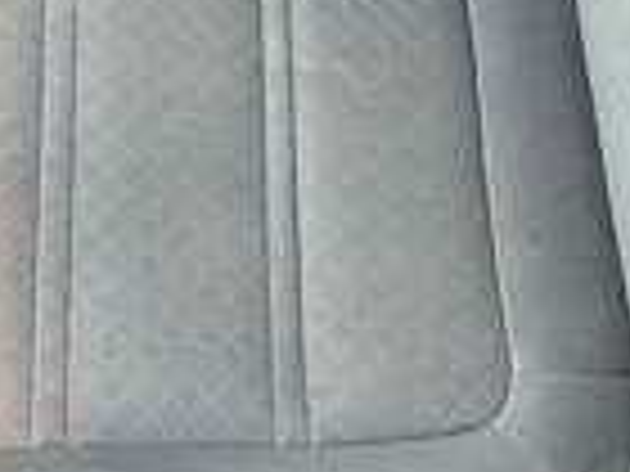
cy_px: 139
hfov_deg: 23.3
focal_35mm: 80
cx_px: -18
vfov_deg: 18.4
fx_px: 1456
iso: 40
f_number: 1.8
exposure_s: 1/122
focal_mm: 3
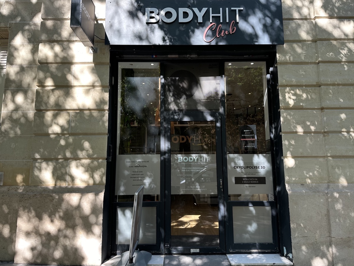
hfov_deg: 71.6
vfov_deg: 56.8
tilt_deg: +7.9
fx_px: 245
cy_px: 133
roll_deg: +0.5
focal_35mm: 24
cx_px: 177
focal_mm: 6.86
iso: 80
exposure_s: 1/406
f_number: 1.78
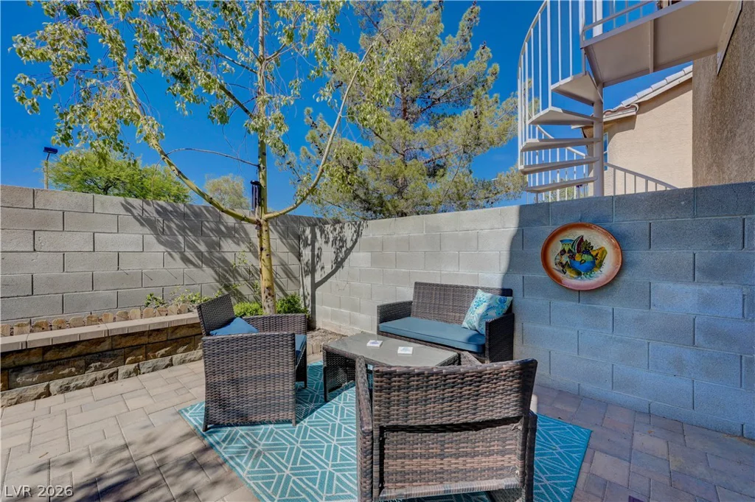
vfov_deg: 81.1
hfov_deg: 104.3
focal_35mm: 14
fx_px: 293
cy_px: 251
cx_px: 378
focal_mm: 14
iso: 400
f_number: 9
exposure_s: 1/800
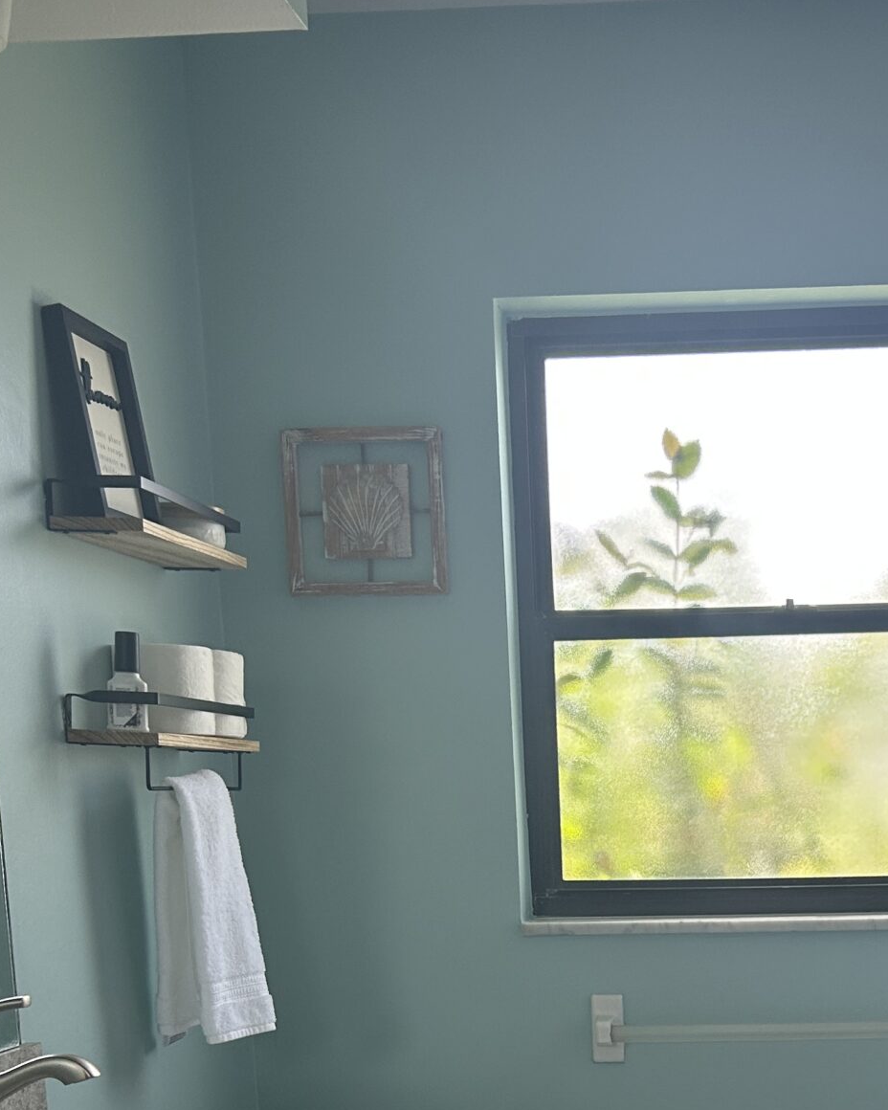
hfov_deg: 26.6
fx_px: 1840
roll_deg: +0.9
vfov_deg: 30.8
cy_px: 1145
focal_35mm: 56
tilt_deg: -10.8
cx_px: 728
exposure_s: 1/121
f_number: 1.5
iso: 80
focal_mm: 5.7
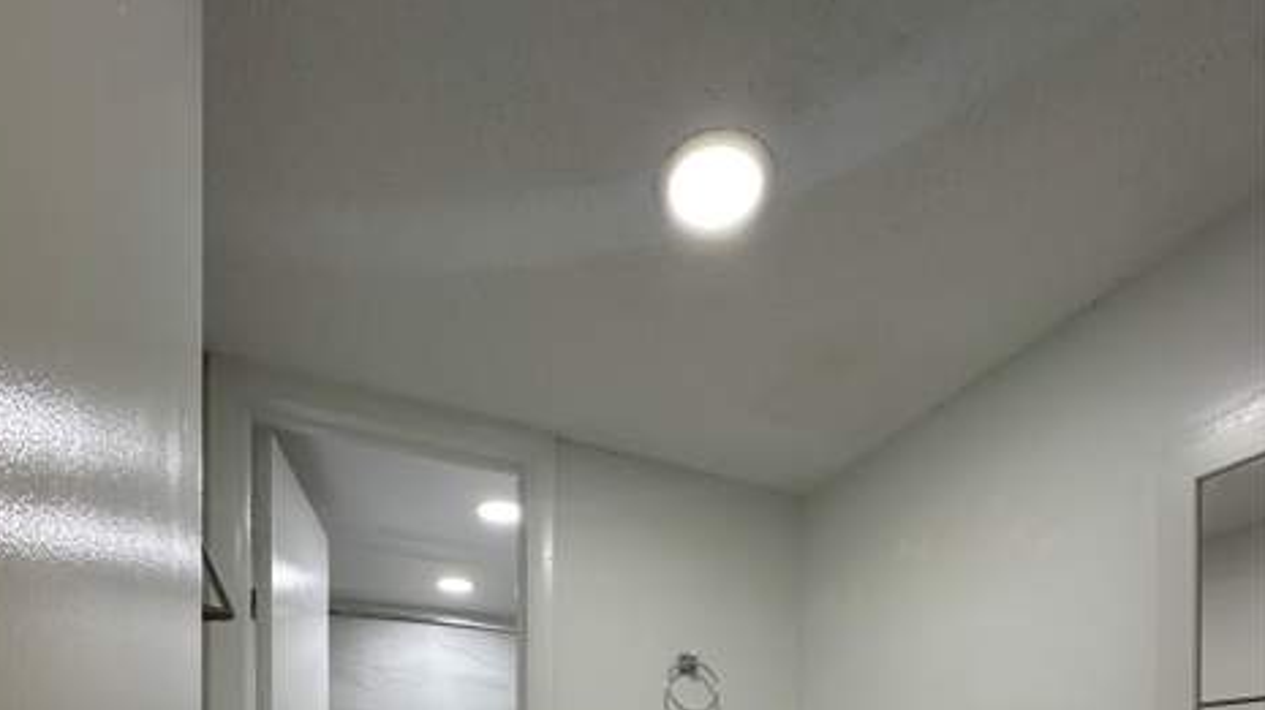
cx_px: 618
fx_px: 704
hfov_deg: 83.9
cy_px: 822
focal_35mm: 21
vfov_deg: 40.4
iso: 100
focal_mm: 2.22
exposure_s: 1/120
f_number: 2.2
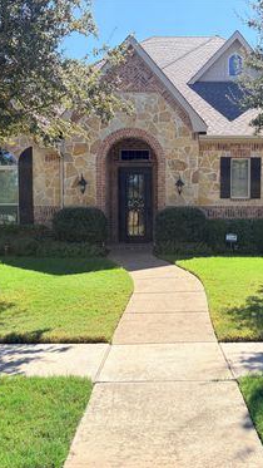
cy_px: 234
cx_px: 178
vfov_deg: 52.8
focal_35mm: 38
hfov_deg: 30.9
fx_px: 471
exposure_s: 1/1901
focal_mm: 5.96
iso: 50
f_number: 1.6
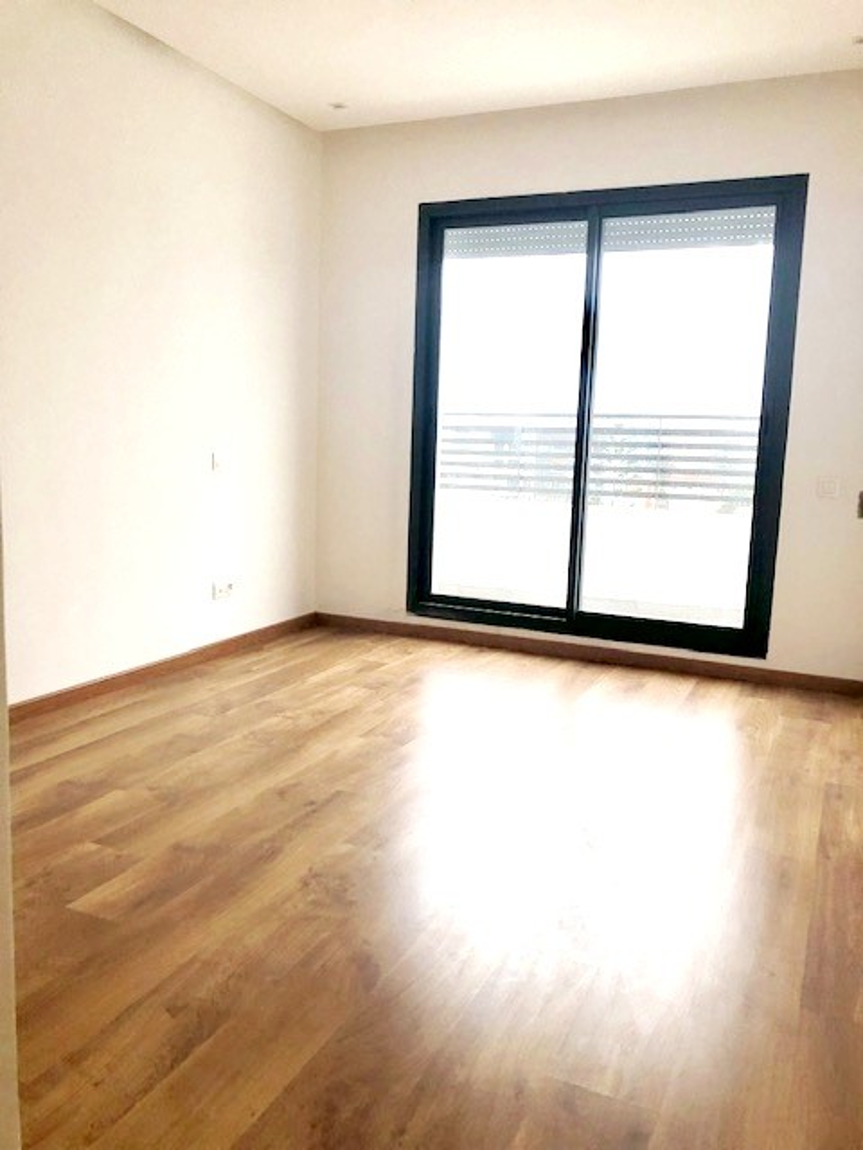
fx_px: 931
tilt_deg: -8.8
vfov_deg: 63.4
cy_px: 575
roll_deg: -3.1
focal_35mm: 28
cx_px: 432
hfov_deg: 49.7
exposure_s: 1/33
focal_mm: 4
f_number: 1.8
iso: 40
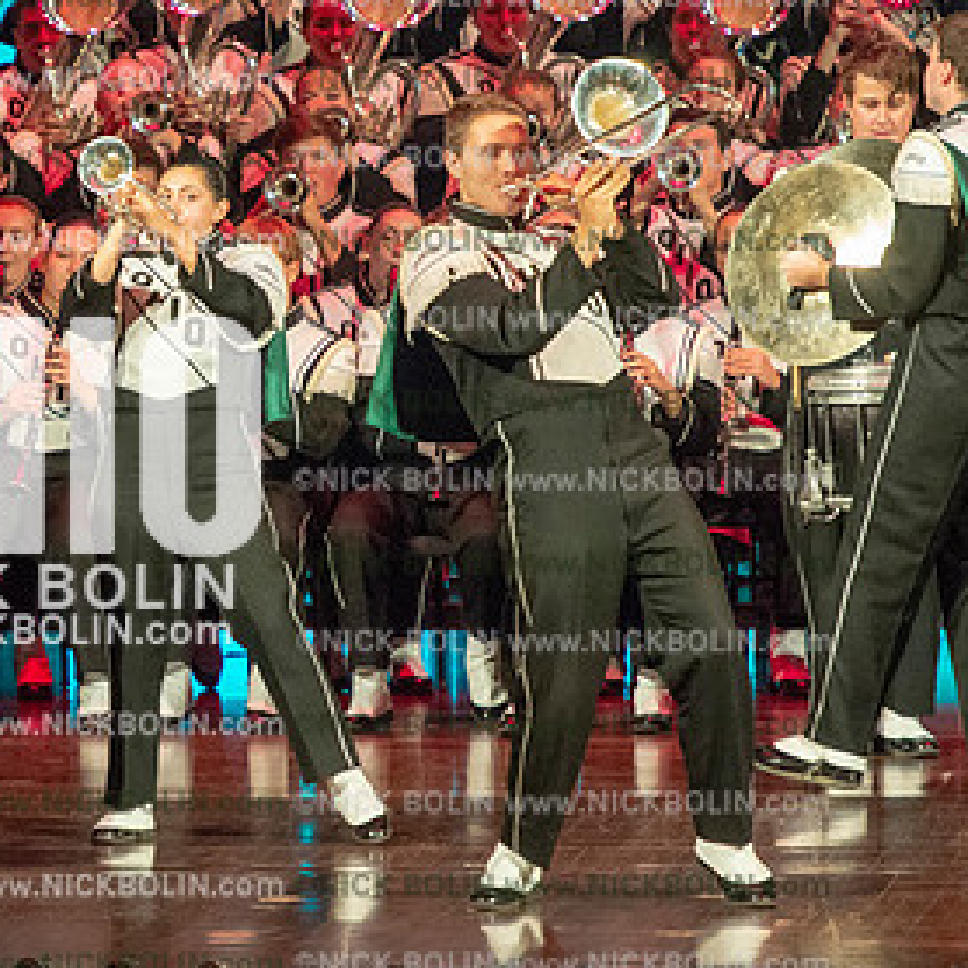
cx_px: 14
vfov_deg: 4.1
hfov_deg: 4.1
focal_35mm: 425
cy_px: 481
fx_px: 13446
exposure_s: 1/320
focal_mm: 240
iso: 8000
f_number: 5.6
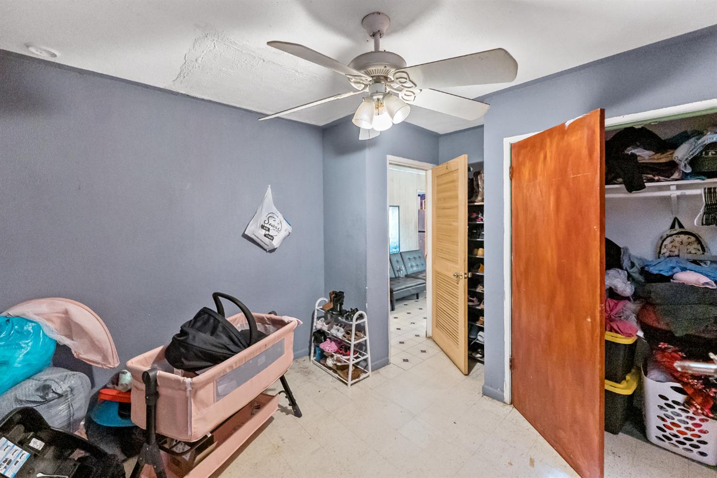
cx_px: 358
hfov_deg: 104.3
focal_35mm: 14
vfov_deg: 81.2
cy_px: 239
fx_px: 279
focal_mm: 14
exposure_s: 1/160
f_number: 2.8
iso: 4000
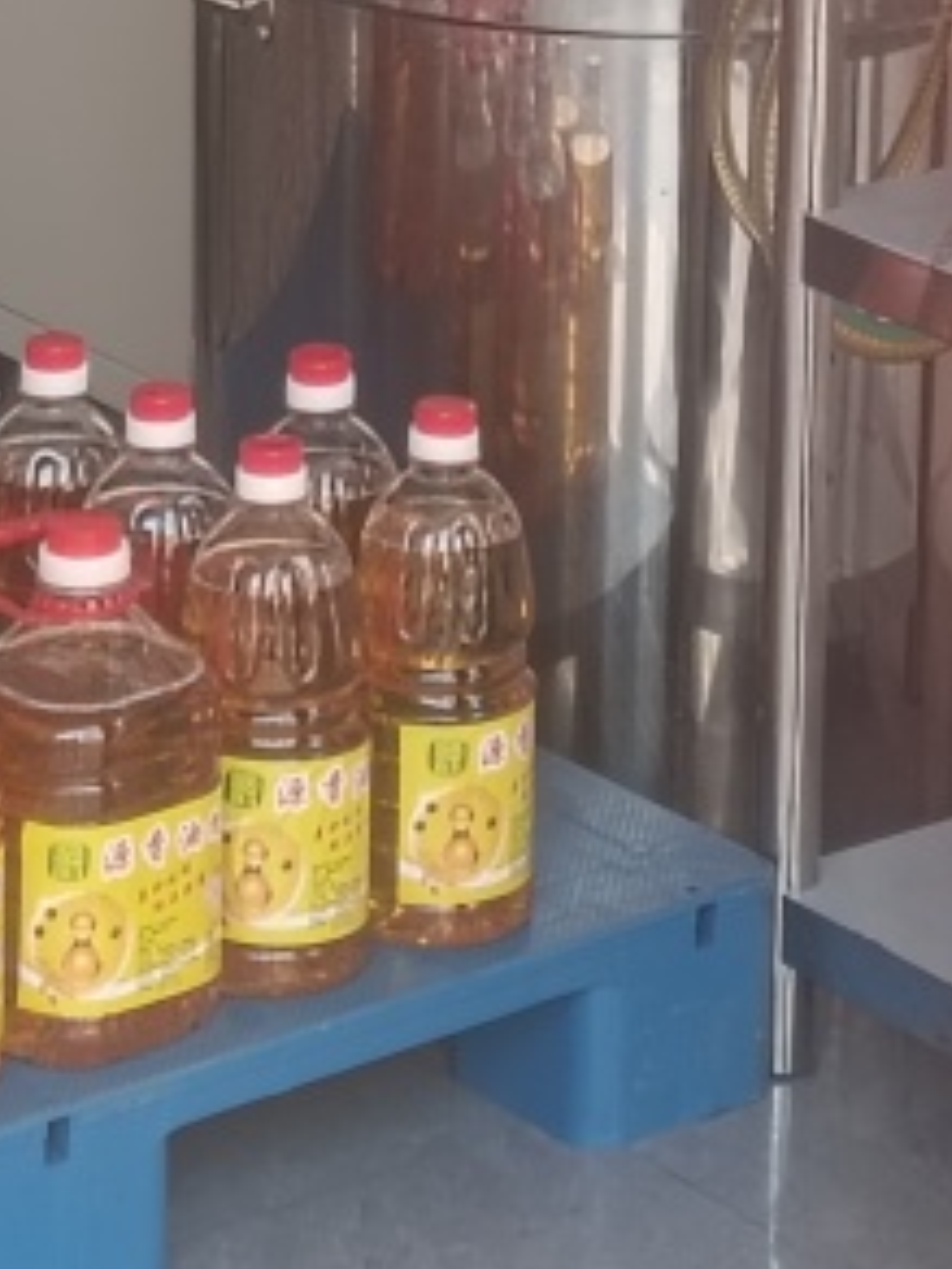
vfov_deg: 11.9
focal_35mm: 157
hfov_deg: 9.5
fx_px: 5757
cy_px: -750
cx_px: 535
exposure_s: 1/40
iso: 134
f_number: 1.8
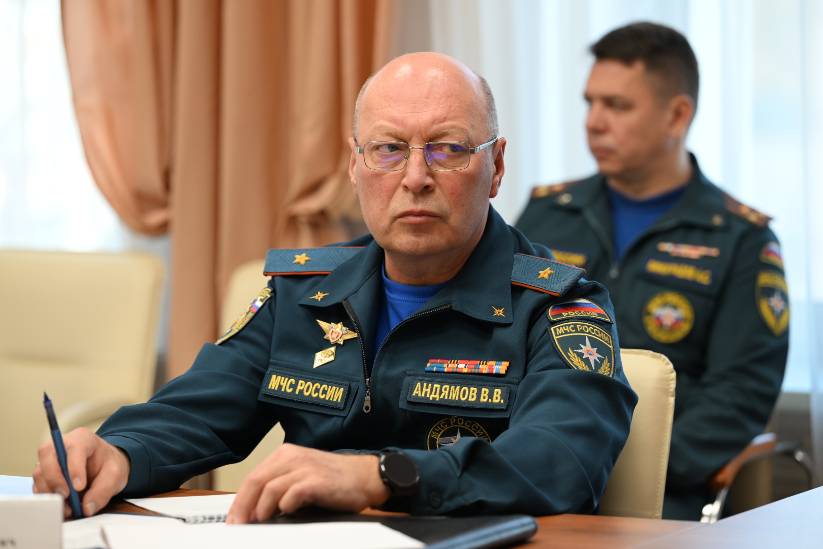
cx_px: 412
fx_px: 3086
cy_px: 274
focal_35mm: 135
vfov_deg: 10.2
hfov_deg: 15.2
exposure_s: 1/250
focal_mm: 135
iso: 800
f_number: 3.5
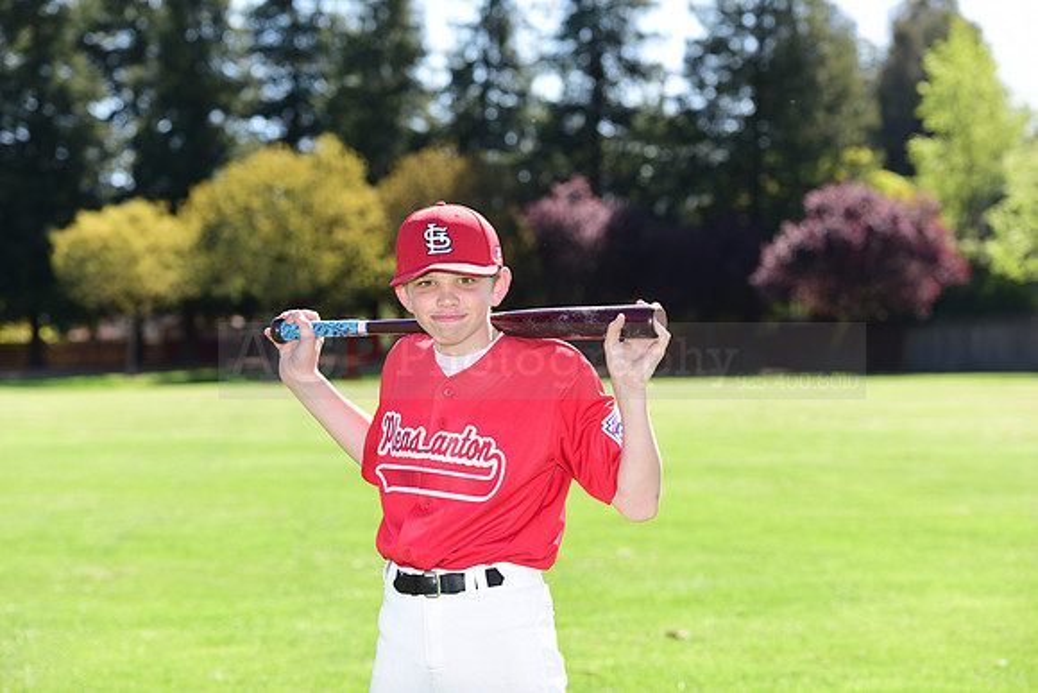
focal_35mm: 102
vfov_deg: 13.4
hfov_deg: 20.0
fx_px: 2942
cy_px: 346
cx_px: 519
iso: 125
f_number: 4.5
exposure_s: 1/320
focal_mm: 102
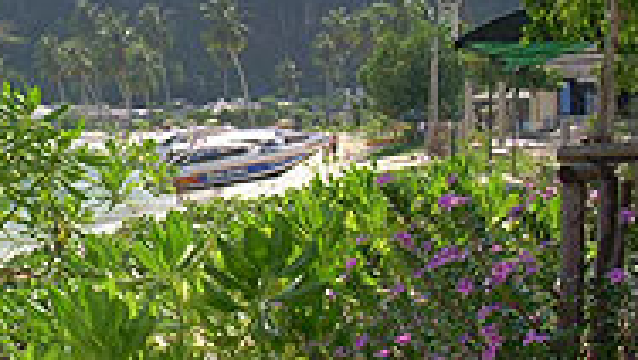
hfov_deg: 21.3
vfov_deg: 12.2
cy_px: 105
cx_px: 115
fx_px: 1676
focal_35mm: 99
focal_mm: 6.3
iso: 100
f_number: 3.3
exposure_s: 1/800
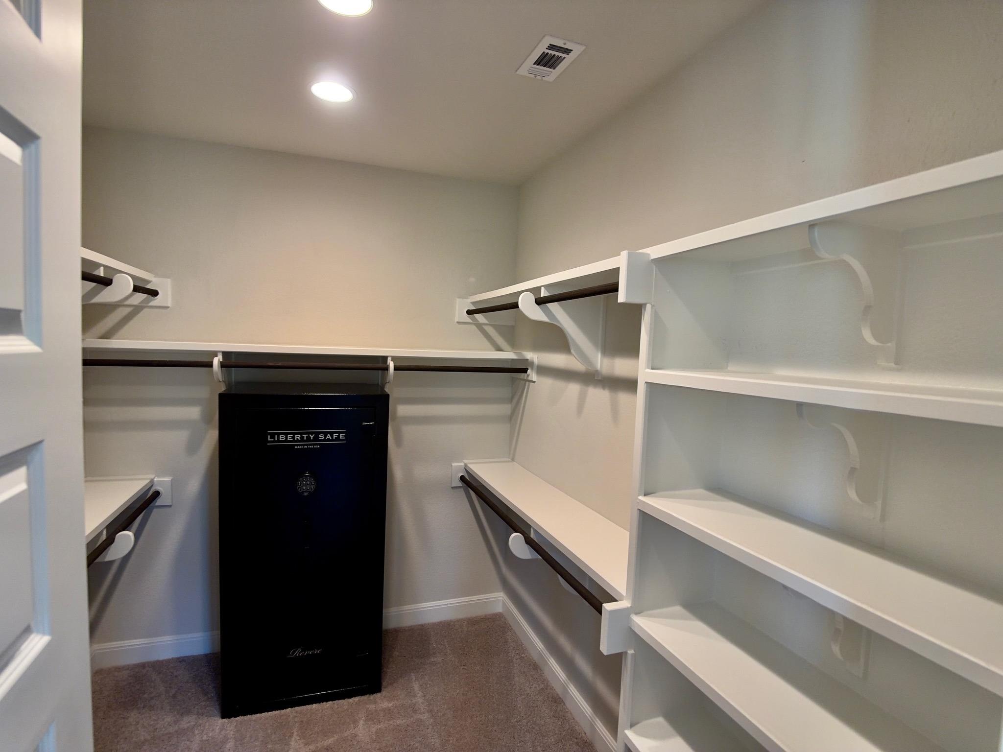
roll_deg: -1.1
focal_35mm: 24
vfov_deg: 56.8
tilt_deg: -4.5
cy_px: 376
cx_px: 502
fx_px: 695
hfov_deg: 71.6
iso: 50
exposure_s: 1/60
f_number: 1.78
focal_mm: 6.76
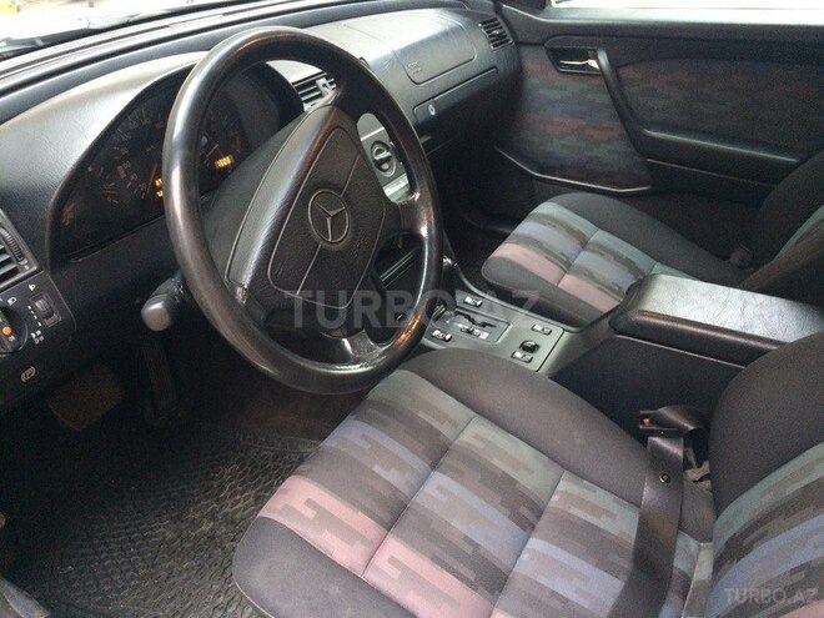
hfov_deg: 61.7
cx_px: 412
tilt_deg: -33.4
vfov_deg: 48.2
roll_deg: +0.2
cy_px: 309
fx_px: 690
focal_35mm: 29
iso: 320
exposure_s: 1/25
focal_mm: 4.15
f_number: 2.2
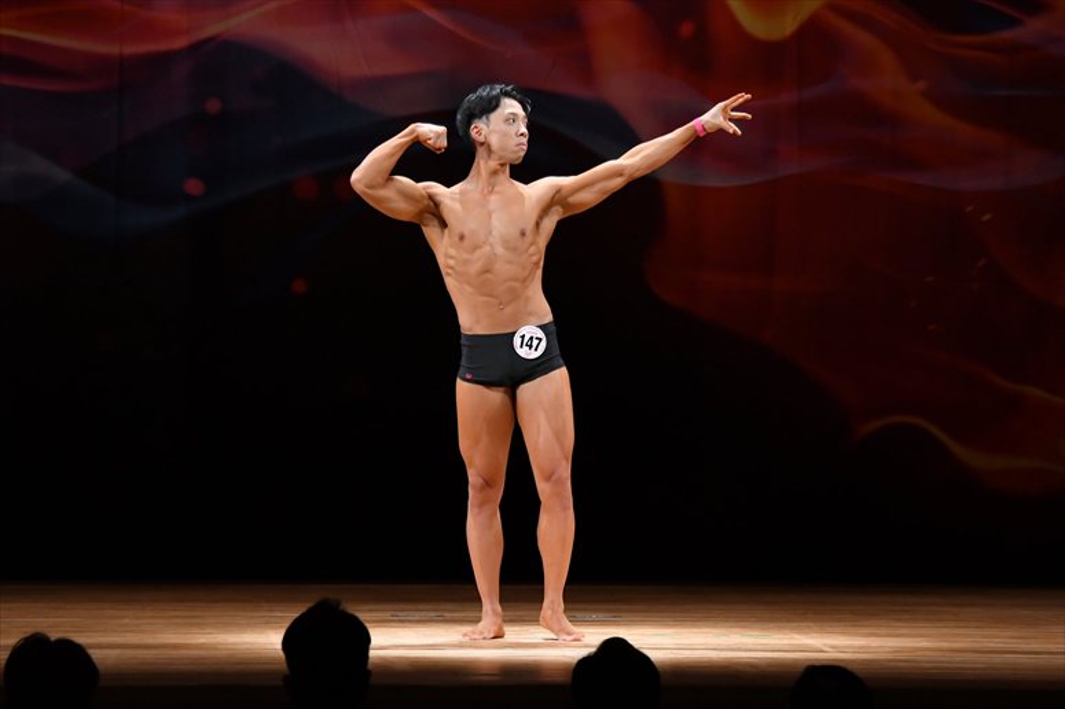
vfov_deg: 6.3
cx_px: 532
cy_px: 354
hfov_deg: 9.5
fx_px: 6417
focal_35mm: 217
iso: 3200
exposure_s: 1/400
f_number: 5.6
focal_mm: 145
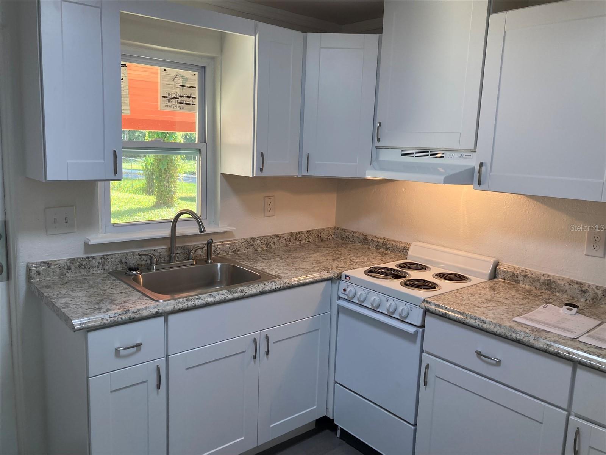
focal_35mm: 28
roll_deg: -1.0
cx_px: 303
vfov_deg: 49.7
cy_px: 228
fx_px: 490
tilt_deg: -7.3
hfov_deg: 63.4
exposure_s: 1/60
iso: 40
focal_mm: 3.99
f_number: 1.8
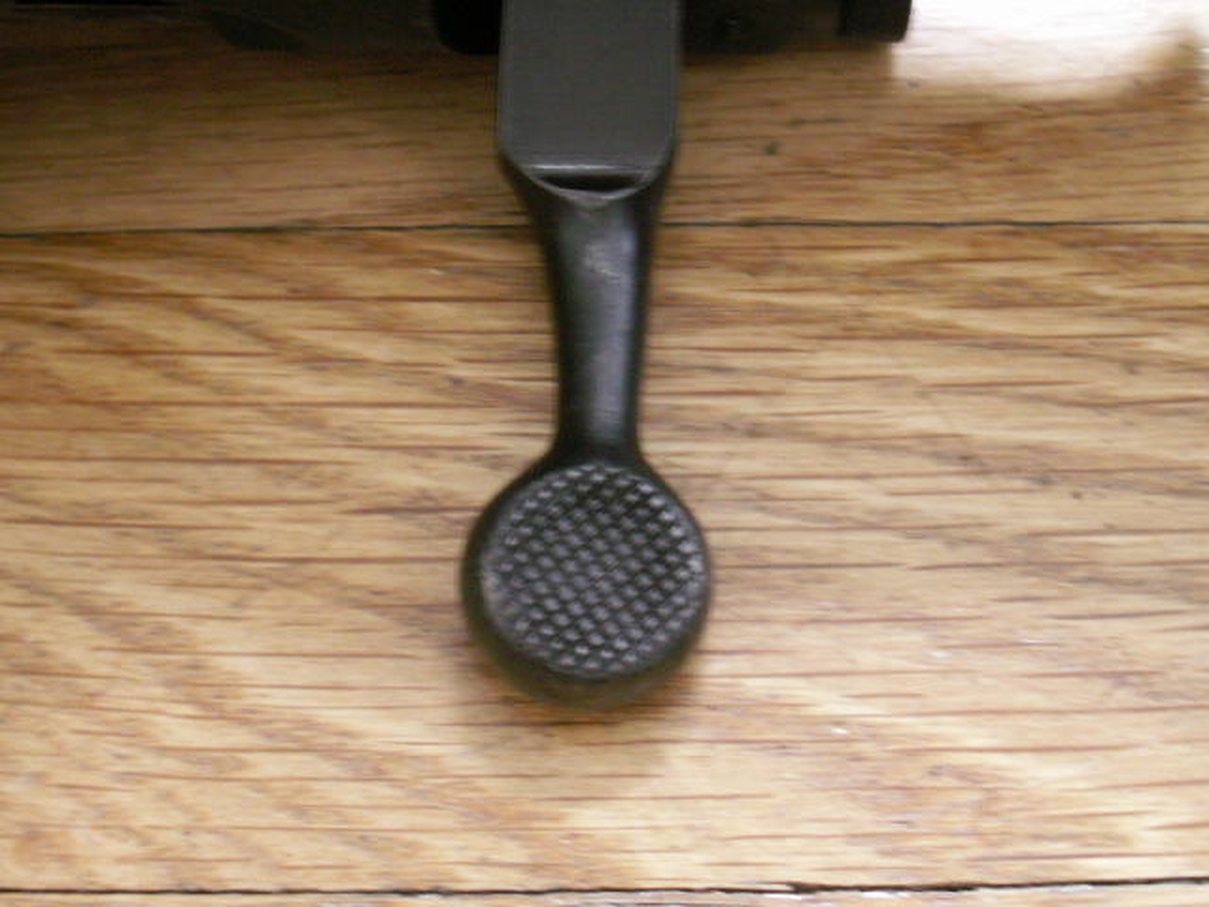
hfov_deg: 31.2
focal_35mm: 62
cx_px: 604
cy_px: 454
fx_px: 2165
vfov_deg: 23.7
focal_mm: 10.28
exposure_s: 1/2
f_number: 3.2
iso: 160
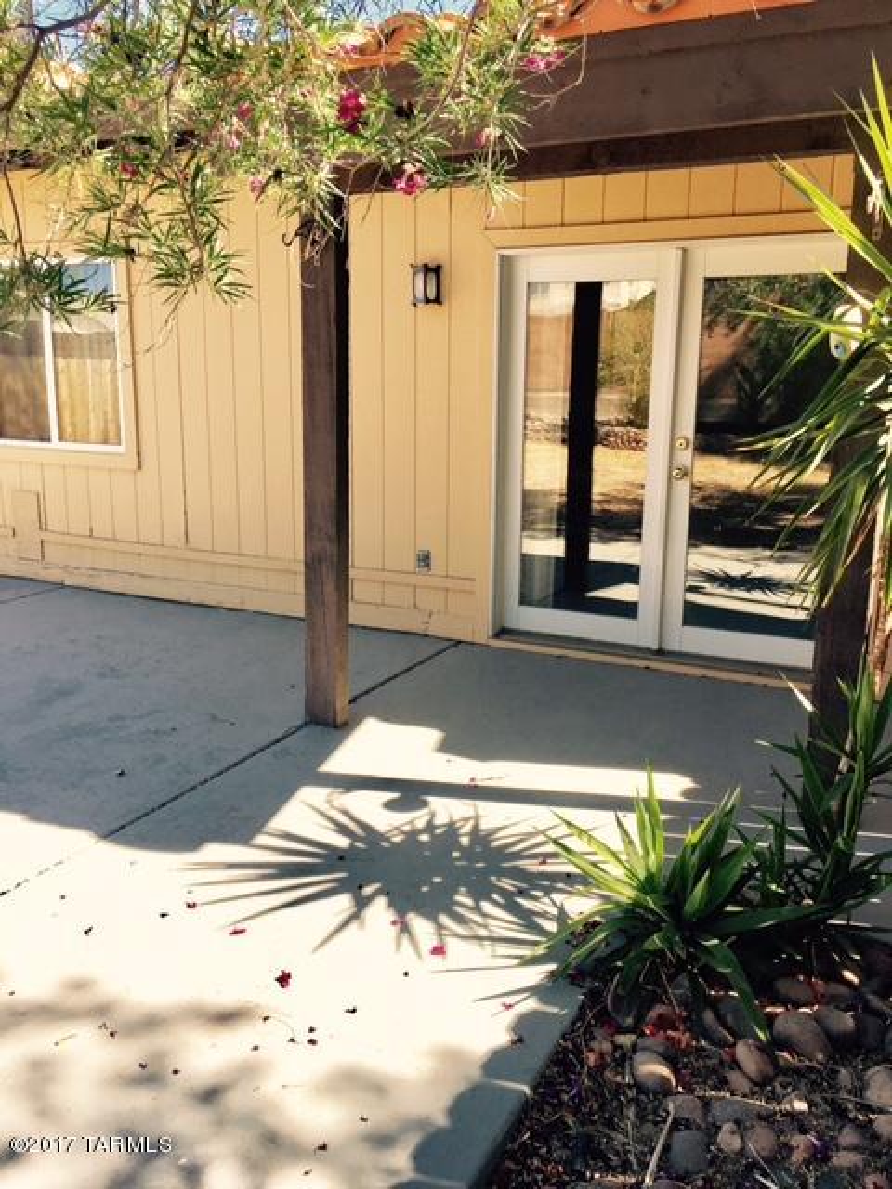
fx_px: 996
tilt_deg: -11.2
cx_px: 446
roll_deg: -0.9
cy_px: 594
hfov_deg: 48.2
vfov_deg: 61.7
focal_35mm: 29
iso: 32
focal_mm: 4.15
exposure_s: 1/761
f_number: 2.2
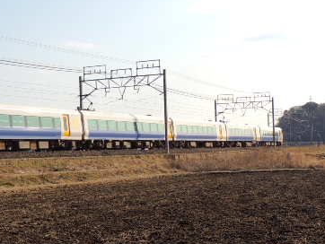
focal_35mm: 76
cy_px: 152
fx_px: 714
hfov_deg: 25.5
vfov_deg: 19.4
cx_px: 101
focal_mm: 7.6
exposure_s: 1/640
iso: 100
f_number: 4.3
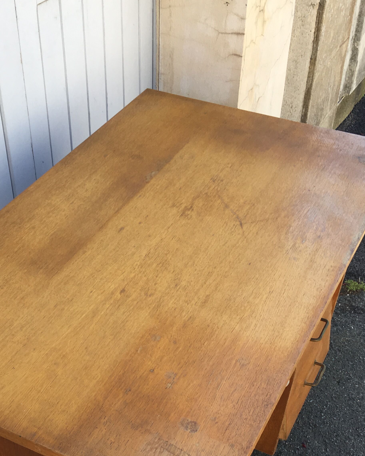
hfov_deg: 29.8
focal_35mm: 50
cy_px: 362
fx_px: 675
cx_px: 94
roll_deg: +4.3
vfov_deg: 36.2
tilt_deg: -41.7
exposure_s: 1/231
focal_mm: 4.15
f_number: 2.2
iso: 25
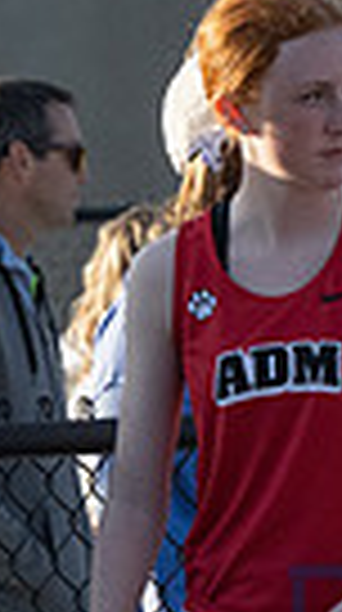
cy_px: 261
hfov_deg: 1.1
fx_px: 18487
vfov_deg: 1.9
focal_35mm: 1141
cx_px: 945
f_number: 10
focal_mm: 170
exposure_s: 1/1000
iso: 1000
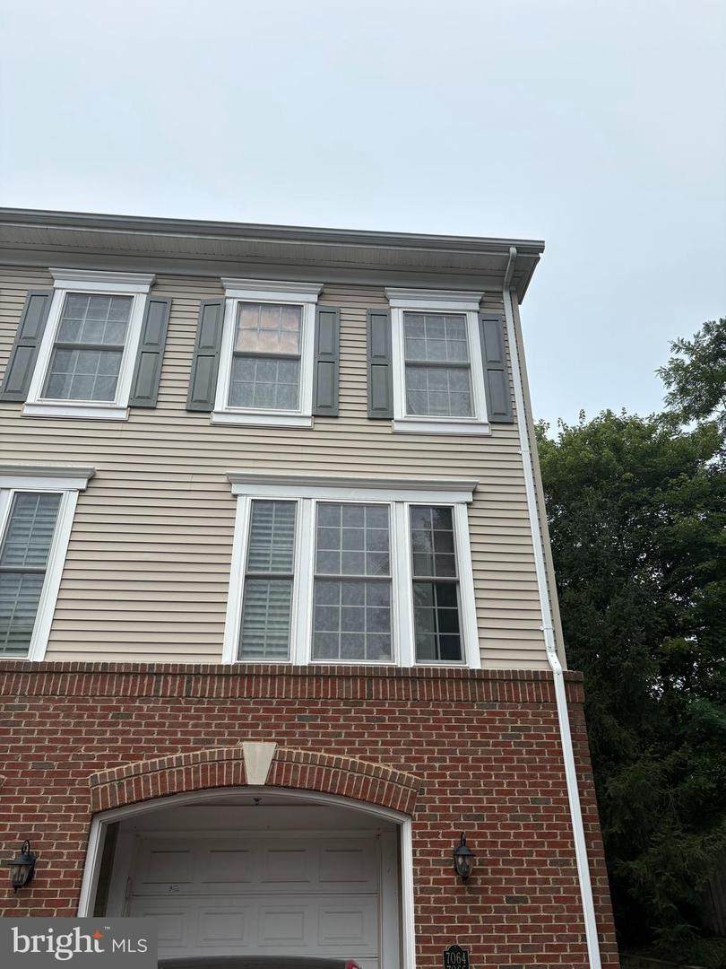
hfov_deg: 53.1
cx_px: 363
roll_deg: -1.5
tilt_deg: +29.9
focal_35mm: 26
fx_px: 727
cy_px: 484
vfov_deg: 67.3
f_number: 1.6
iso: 50
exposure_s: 1/3279
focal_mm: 5.96
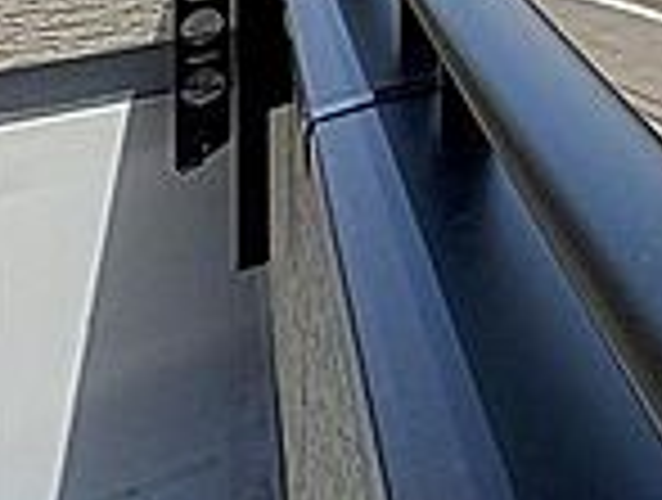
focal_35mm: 57
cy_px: -347
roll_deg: +1.2
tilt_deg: +1.1
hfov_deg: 19.2
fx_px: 1093
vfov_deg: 20.2
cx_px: 1329
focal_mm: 2.22
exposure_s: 1/1256
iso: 40
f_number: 2.2
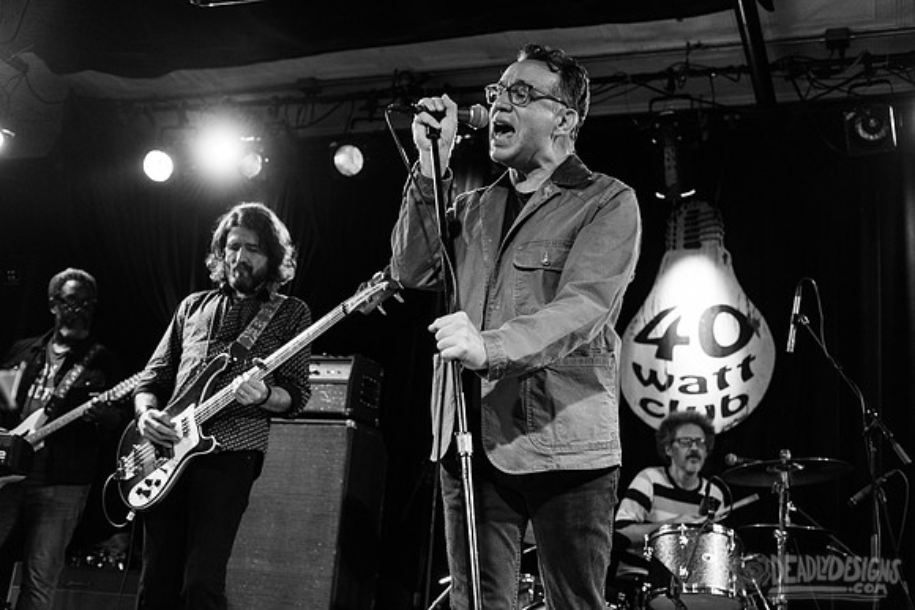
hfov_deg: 44.5
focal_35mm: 44
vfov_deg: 30.5
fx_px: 1119
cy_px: 305
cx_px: 458
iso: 2000
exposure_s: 1/160
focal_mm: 44
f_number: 3.2
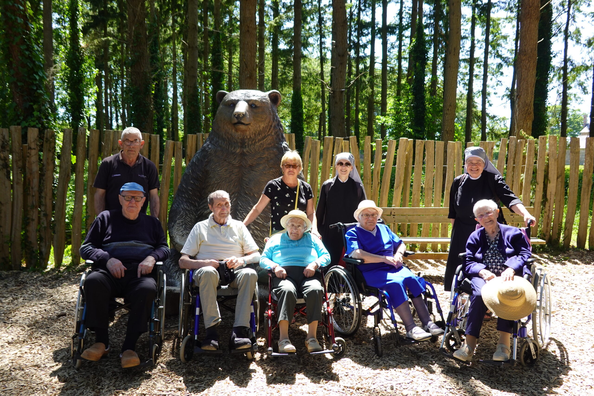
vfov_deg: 43.6
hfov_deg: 61.9
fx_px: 495
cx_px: 297
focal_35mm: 30
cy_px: 198
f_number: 3.2
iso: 100
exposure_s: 1/200
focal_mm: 11.06
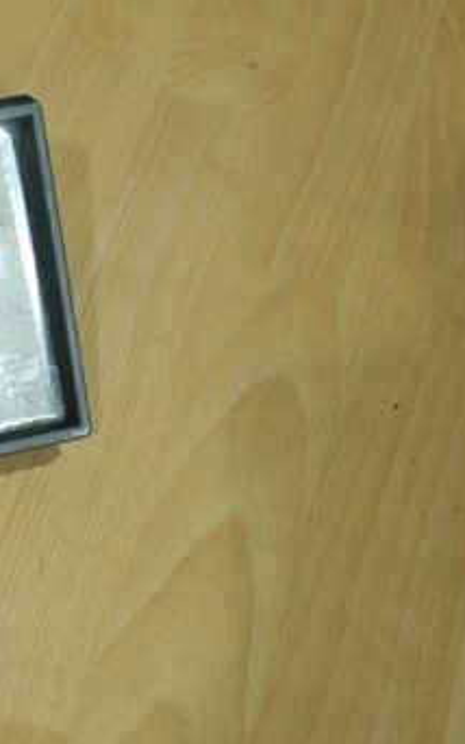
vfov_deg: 16.4
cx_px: -280
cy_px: 226
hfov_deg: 9.9
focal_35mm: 127
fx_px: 2573
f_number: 1.7
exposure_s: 1/80
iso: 100
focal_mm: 20
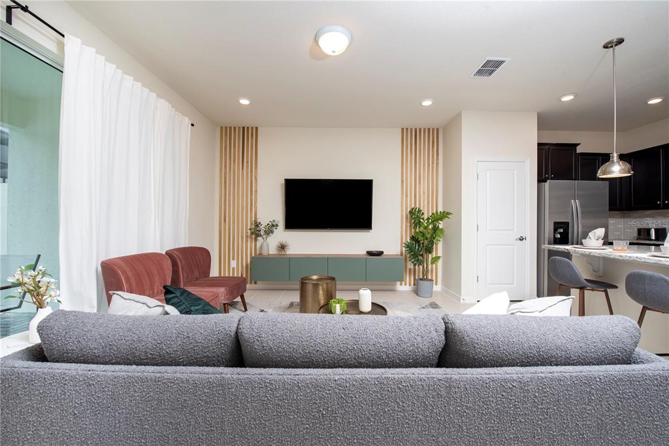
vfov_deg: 81.2
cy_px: 223
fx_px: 260
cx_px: 334
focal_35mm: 14
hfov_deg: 104.2
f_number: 10
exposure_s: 1/80
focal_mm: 14
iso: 500
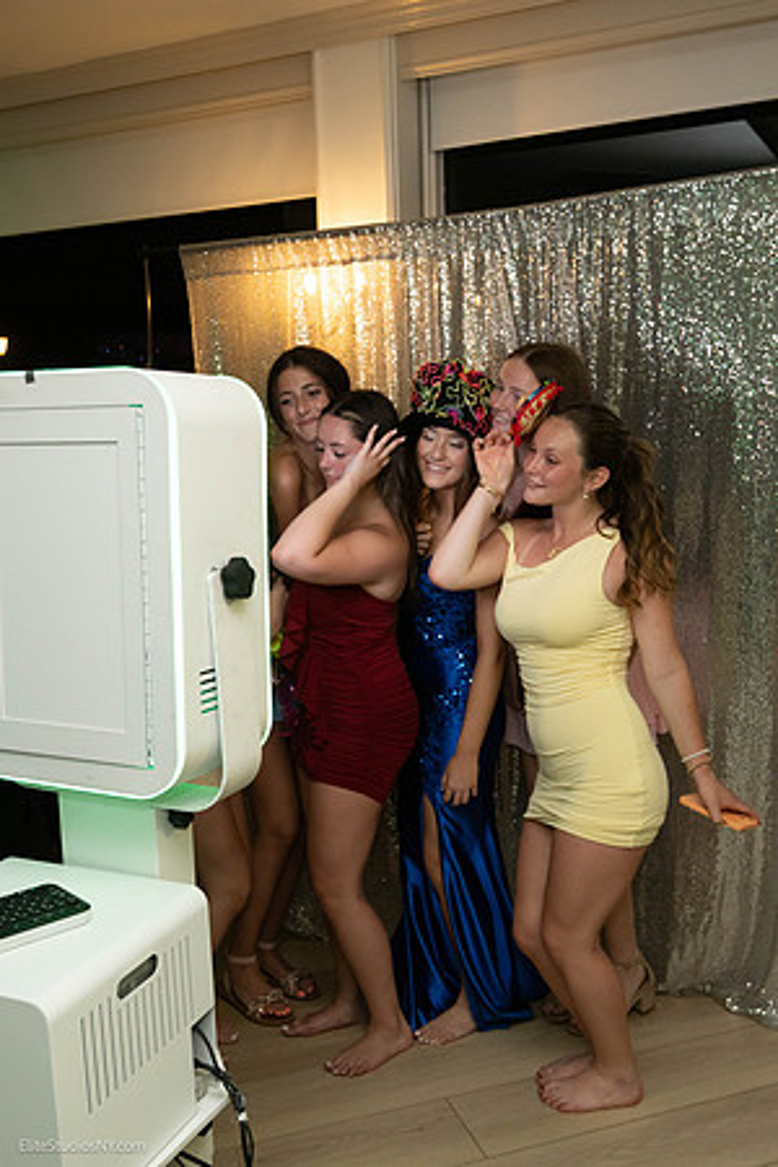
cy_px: 584
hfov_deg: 36.9
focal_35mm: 36
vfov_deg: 53.1
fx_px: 1167
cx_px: 389
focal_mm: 24
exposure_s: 1/125
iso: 3200
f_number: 4
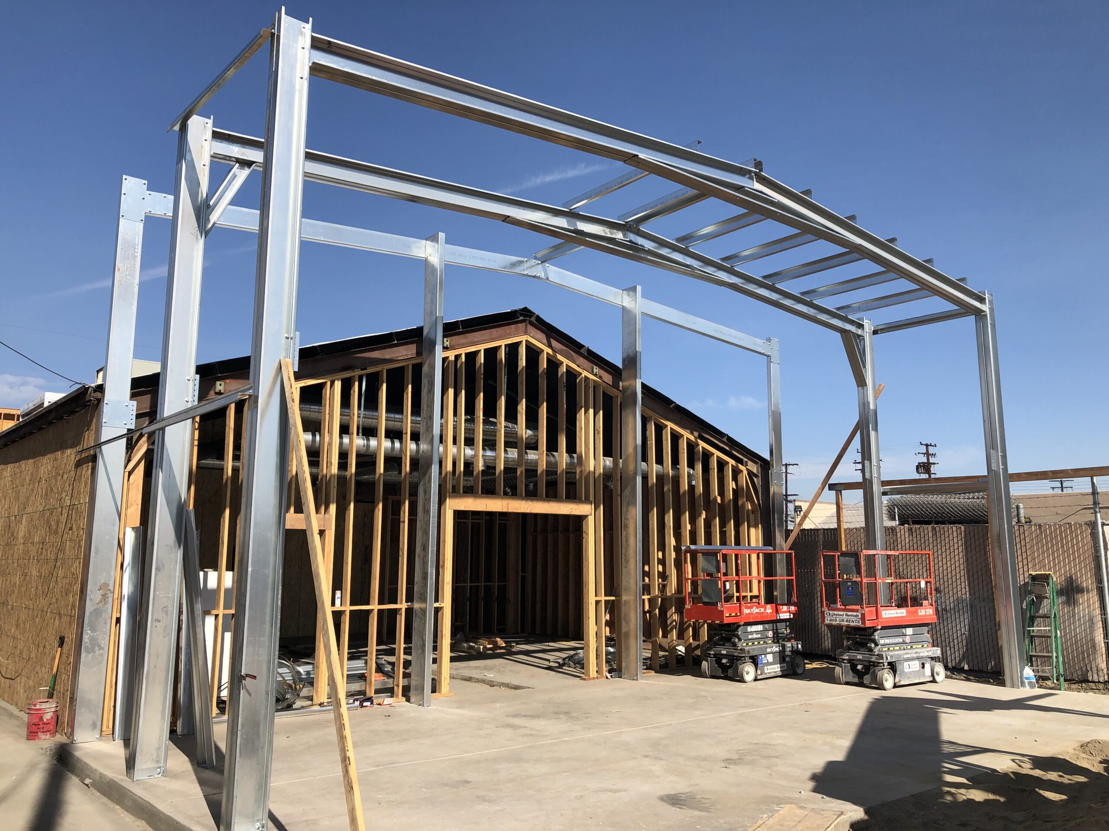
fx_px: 897
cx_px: 554
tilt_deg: +9.4
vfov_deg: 49.7
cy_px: 416
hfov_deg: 63.4
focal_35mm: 28
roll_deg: -0.8
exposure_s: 1/2433
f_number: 1.8
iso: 25
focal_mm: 3.99
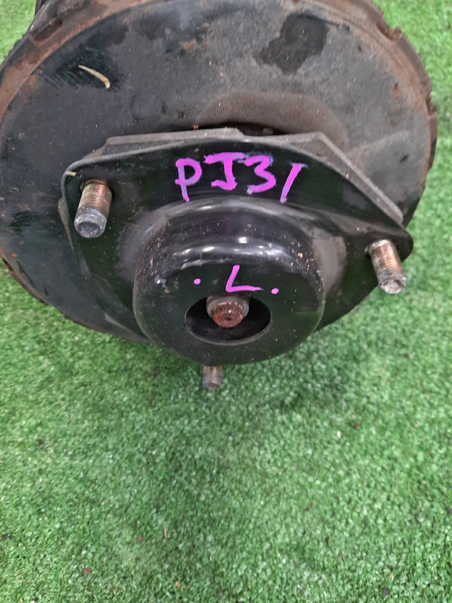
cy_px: 302
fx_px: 435
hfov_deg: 54.9
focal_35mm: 25
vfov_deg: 69.4
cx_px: 226
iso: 456
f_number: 2
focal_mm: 4.6
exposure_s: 1/25
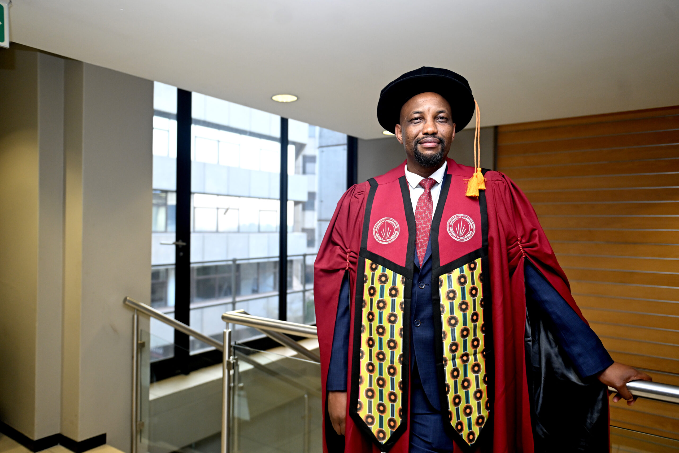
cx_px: 340
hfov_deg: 69.4
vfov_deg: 49.6
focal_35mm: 26
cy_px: 226
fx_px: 490
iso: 1000
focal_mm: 26
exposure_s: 1/160
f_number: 2.8
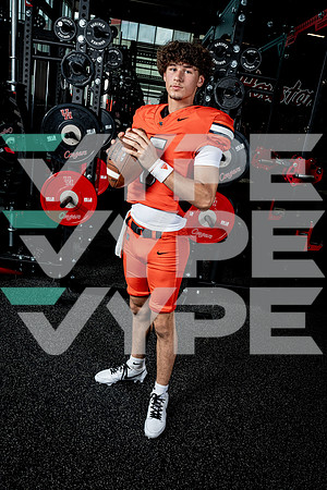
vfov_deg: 61.9
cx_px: 164
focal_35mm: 30
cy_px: 245
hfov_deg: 43.6
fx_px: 409
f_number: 9
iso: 640
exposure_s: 1/250
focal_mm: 30
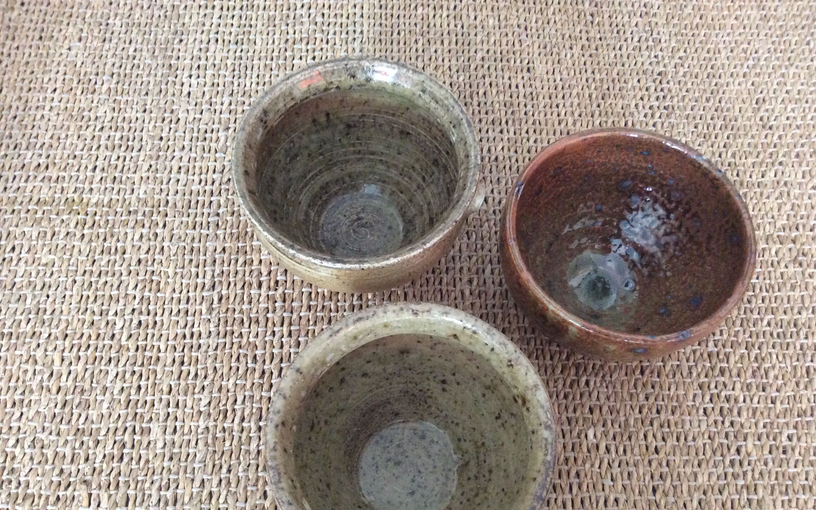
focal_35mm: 34
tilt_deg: -66.3
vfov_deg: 37.1
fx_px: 756
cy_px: 304
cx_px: 409
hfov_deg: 56.7
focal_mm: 3.3
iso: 320
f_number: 2.4
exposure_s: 1/25
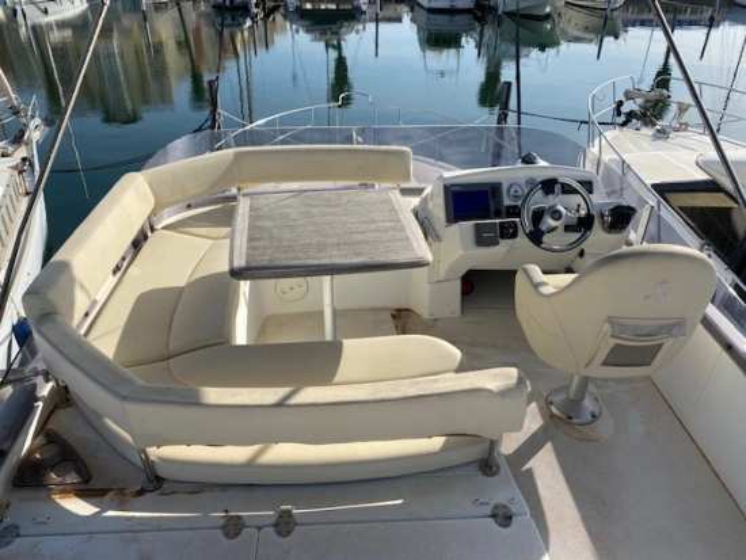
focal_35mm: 26
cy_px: 280
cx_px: 373
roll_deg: -0.6
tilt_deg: -30.3
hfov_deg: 67.3
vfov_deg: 53.1
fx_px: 561
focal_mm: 4.25
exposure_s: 1/2967
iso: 32
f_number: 1.8
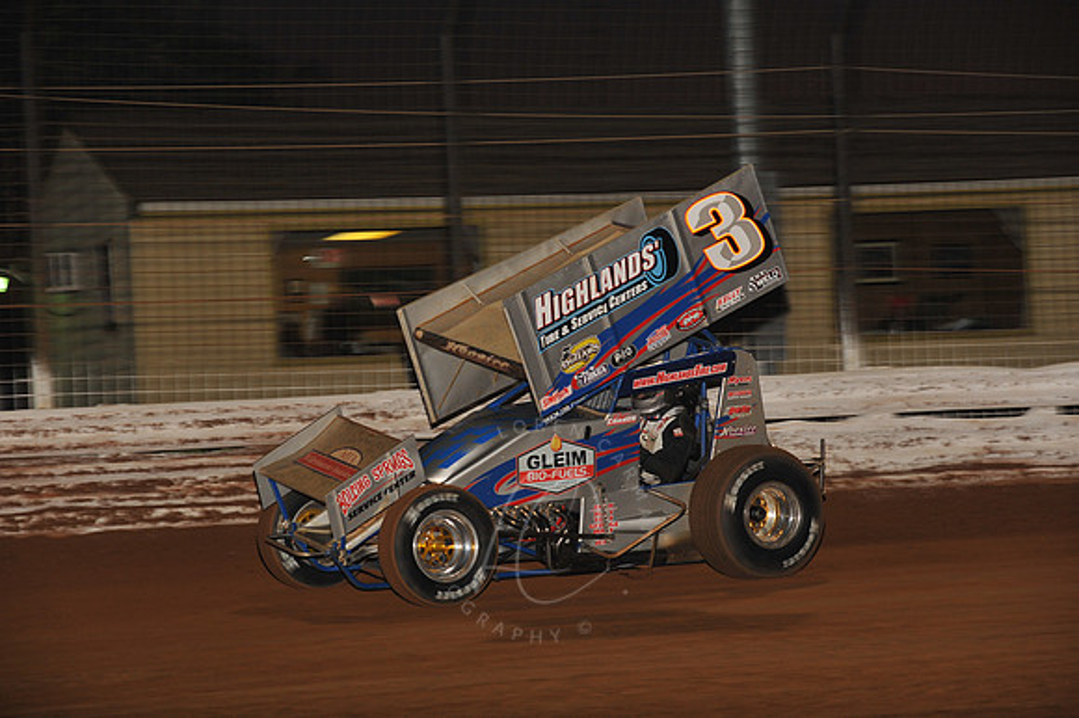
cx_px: 540
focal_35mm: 125
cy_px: 359
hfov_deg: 16.4
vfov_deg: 11.0
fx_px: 3744
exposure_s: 1/320
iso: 640
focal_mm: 125
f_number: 6.3
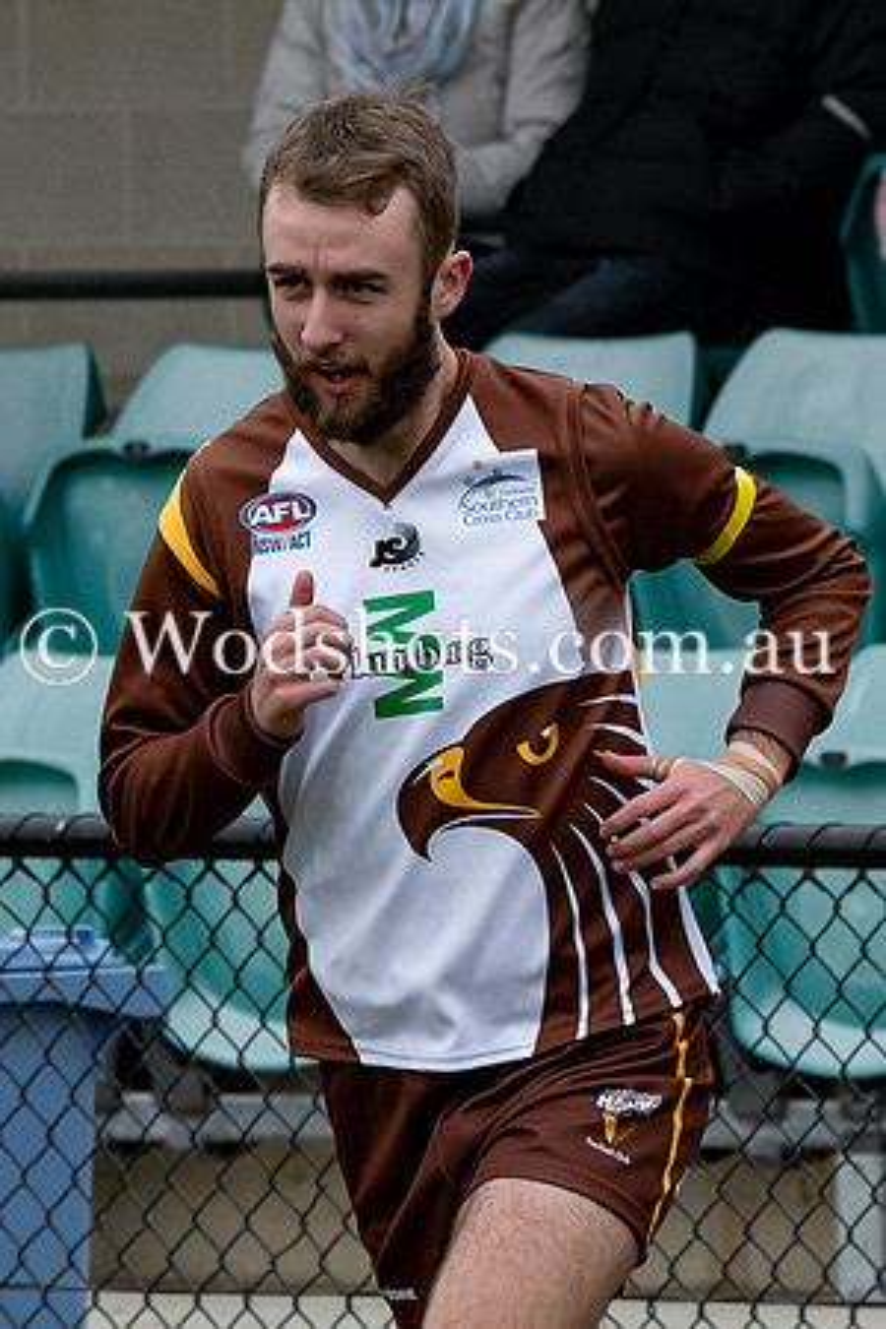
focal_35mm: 768
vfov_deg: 2.7
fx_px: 28343
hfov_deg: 1.8
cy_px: 501
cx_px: 408
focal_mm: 135
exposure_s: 1/800
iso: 640
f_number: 5
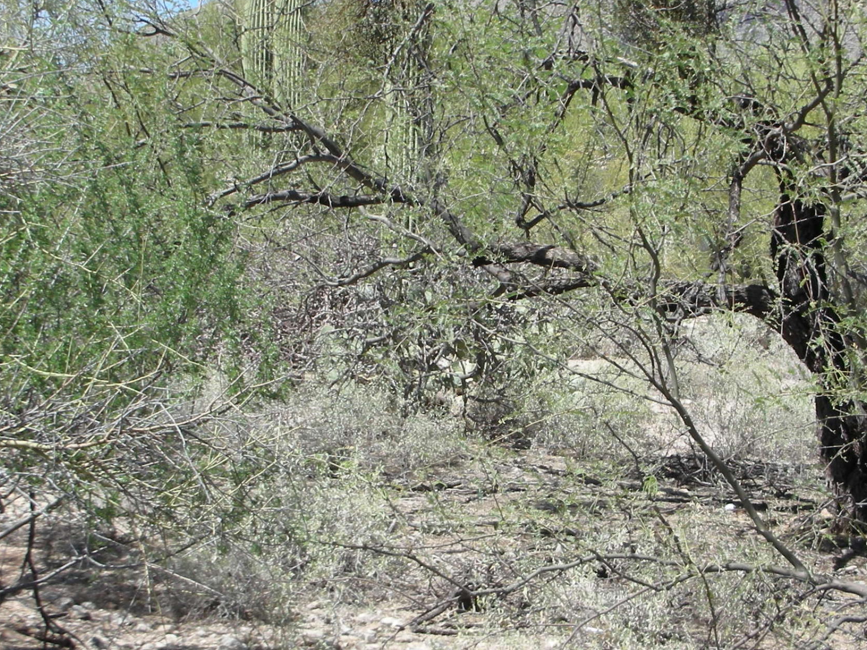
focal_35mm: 63
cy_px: 287
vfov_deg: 23.3
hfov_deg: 30.7
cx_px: 443
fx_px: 1578
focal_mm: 5.8
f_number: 3
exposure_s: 1/460
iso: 50
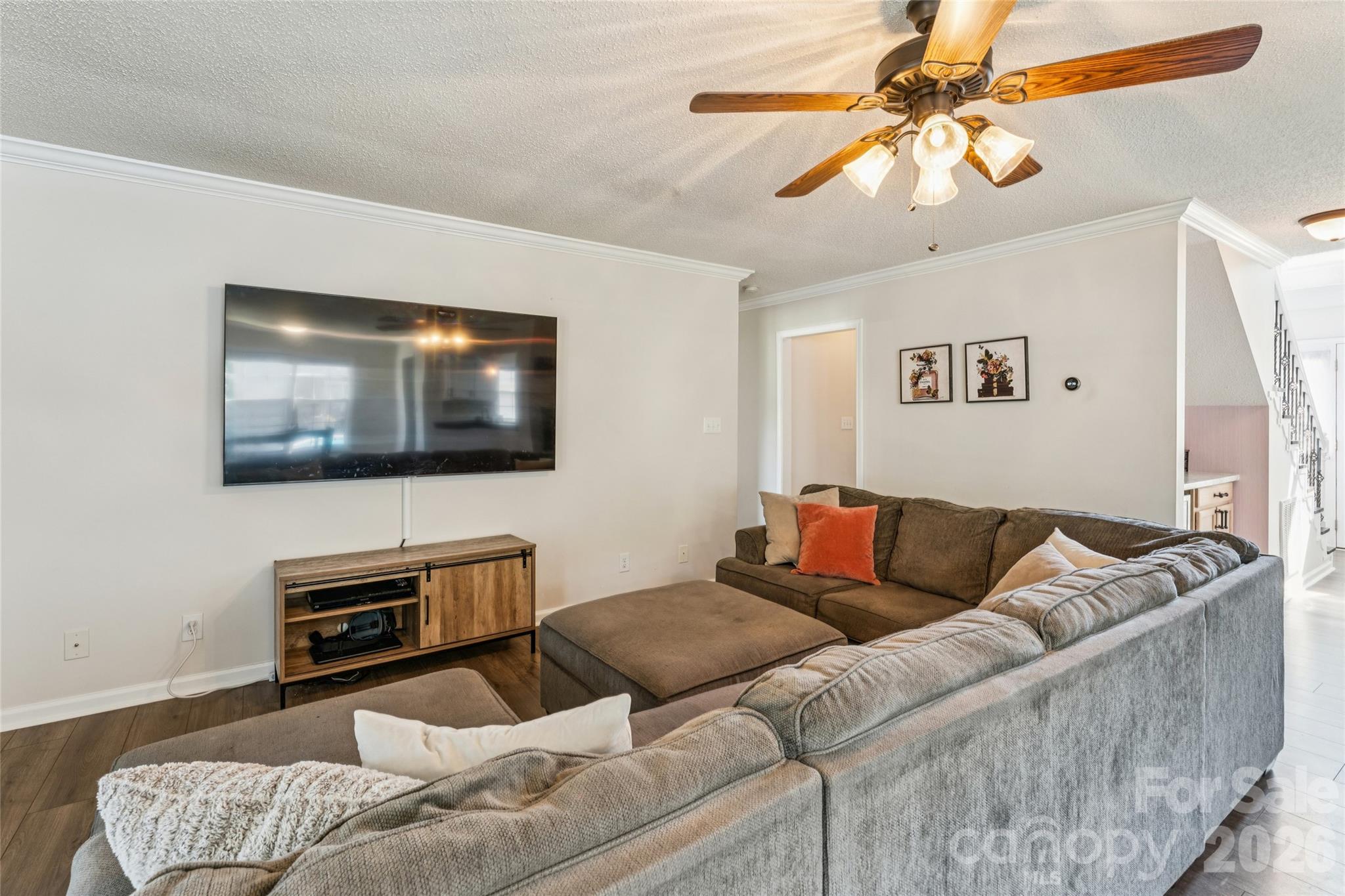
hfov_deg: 96.7
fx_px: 598
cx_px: 672
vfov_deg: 73.7
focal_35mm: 16
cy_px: 448
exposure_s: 1/2.5
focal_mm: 16
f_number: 13
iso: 400
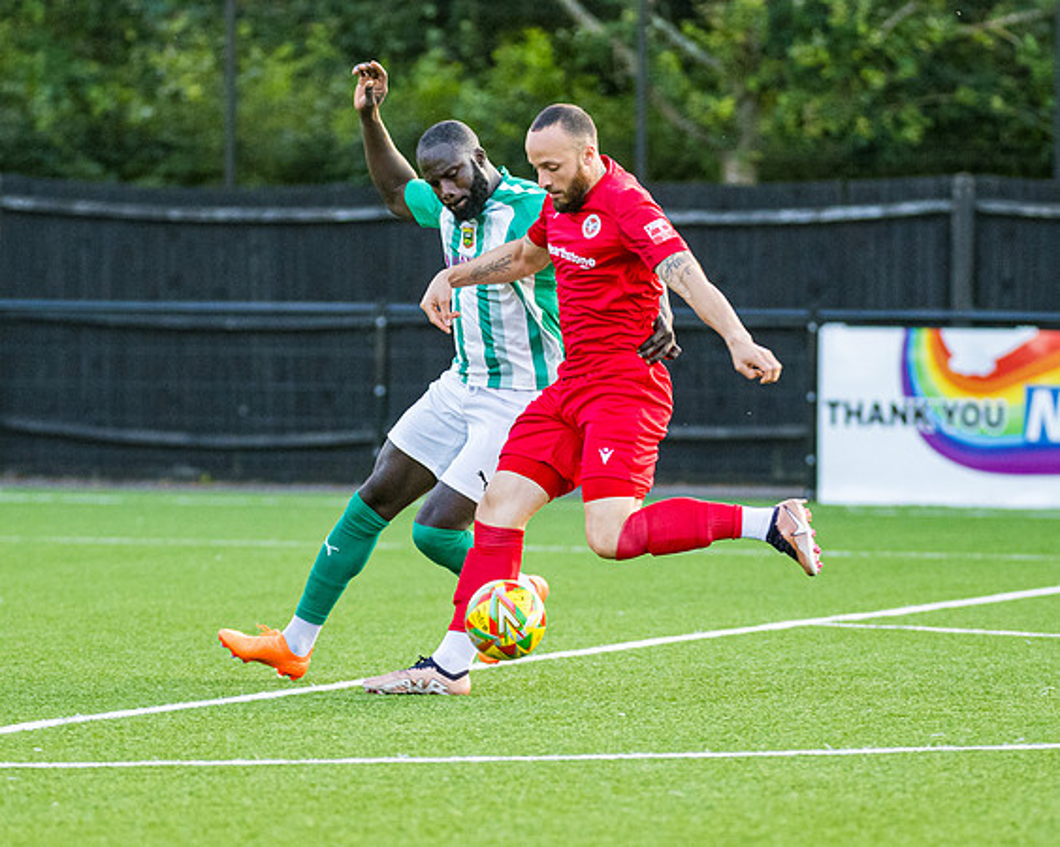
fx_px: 11869
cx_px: 576
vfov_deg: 4.1
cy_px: 380
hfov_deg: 5.1
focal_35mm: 378
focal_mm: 170
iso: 1250
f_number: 2.8
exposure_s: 1/800
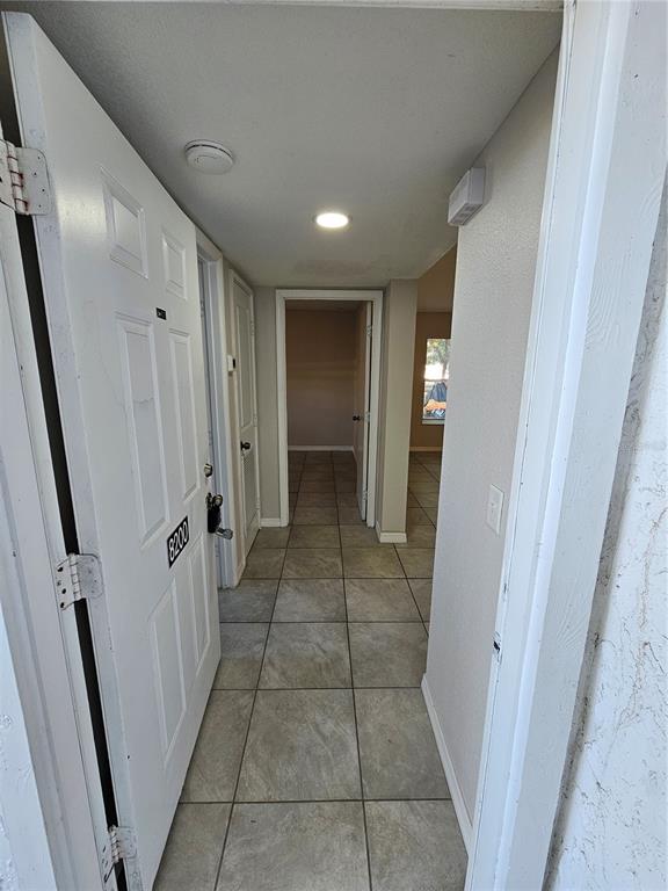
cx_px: 334
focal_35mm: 13
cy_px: 446
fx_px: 334
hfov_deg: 89.9
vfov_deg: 106.2
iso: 80
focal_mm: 2.2
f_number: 2.2
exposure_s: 1/77.4
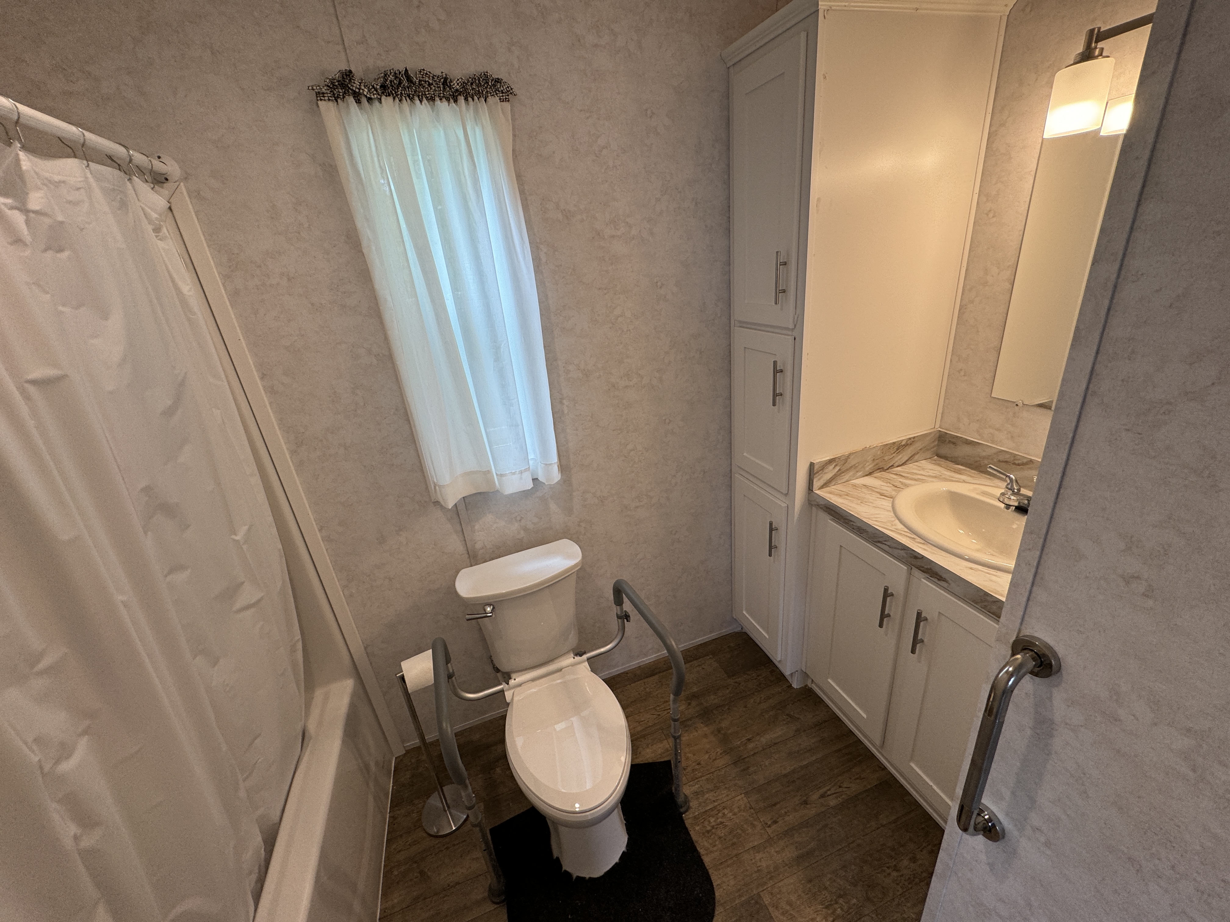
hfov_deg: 102.1
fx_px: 497
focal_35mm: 14
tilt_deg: -23.4
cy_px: 461
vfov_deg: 85.7
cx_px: 615
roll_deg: +6.3
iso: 100
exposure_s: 1/120
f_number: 2.2
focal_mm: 2.22
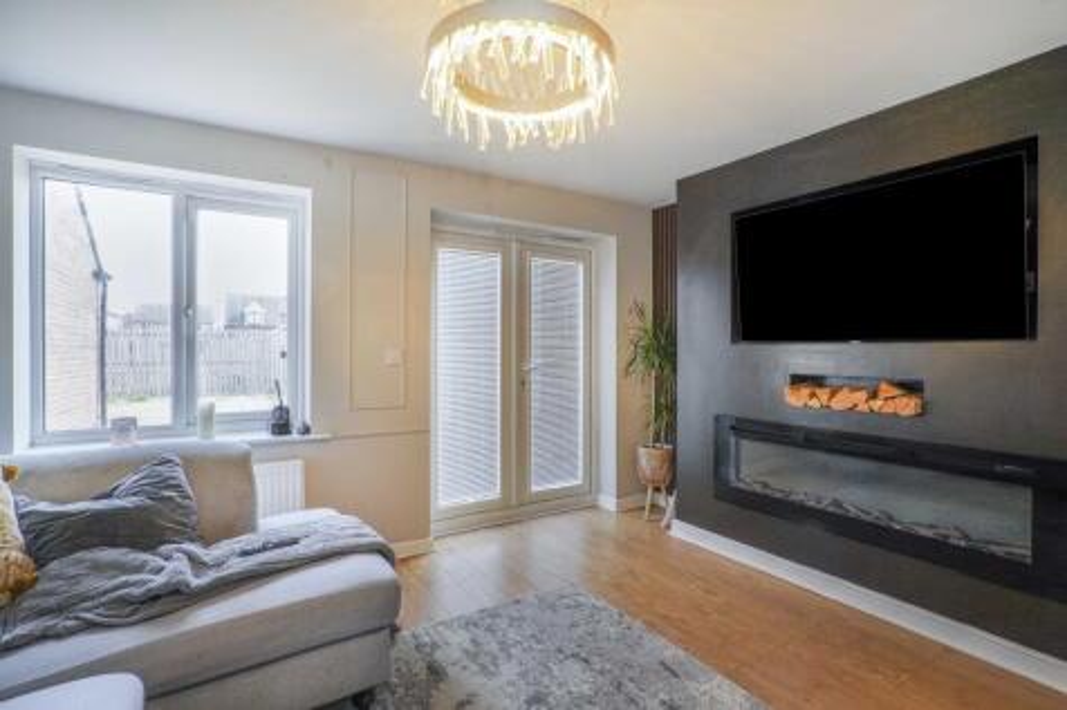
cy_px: 355
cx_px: 534
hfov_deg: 96.8
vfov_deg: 73.7
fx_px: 474
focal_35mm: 16
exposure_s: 1/25
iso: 400
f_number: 9
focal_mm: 16
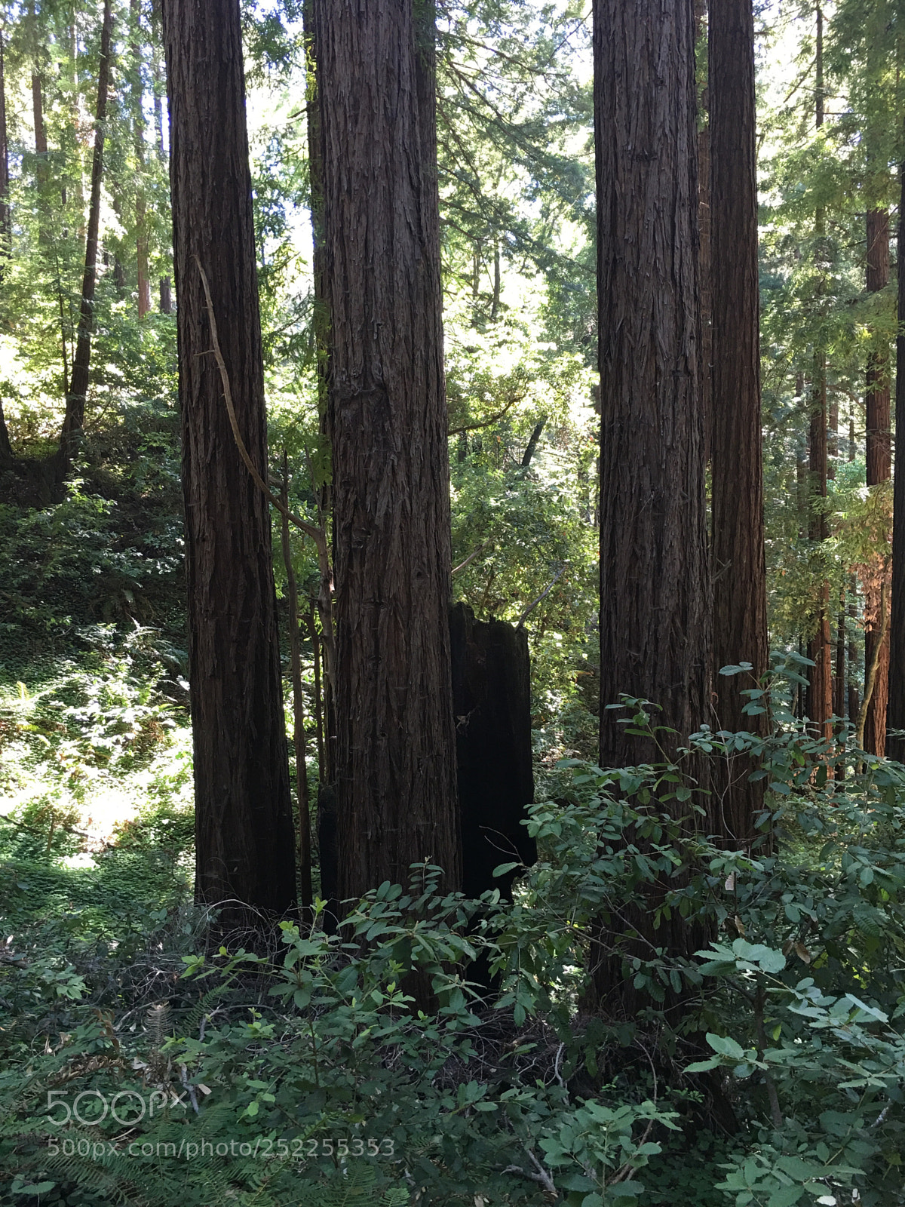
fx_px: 1011
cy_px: 604
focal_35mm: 29
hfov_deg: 48.2
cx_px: 452
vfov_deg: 61.7
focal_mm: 4.15
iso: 25
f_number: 2.2
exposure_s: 1/15
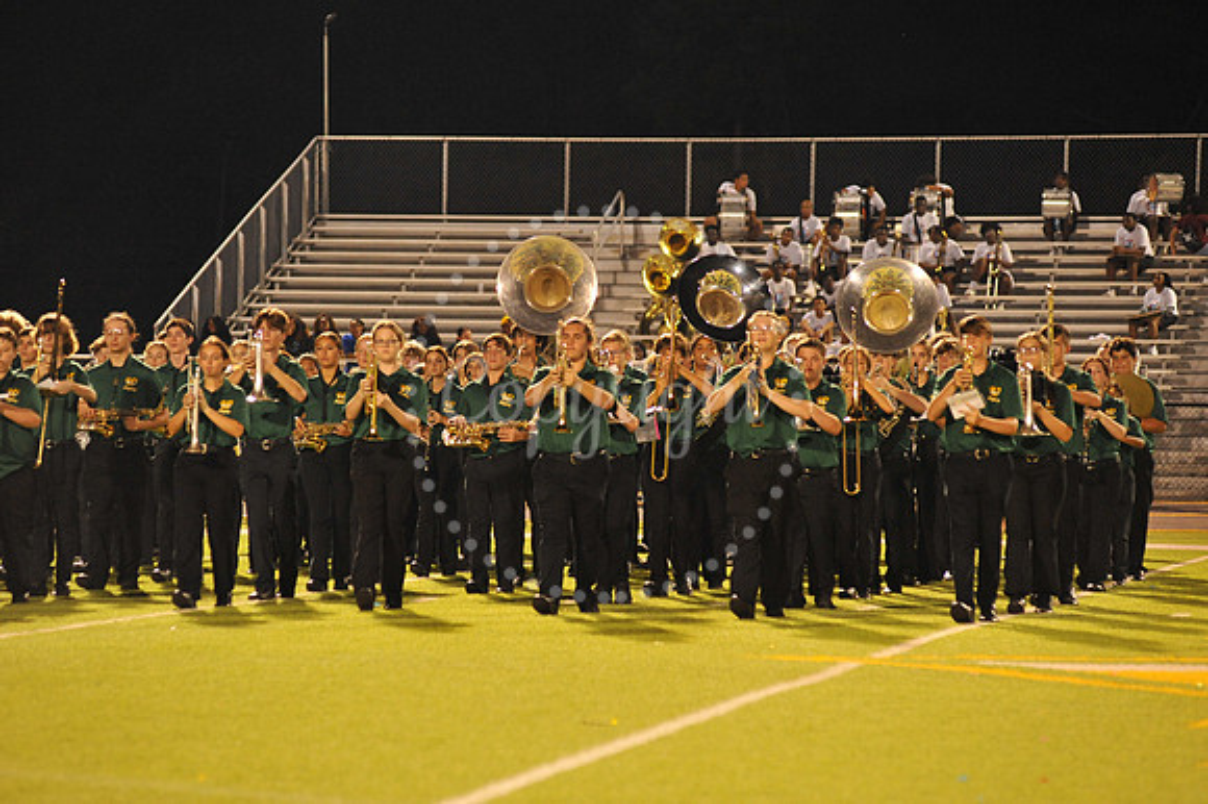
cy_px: 402
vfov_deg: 8.1
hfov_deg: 12.1
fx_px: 5701
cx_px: 604
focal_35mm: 170
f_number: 4
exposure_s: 1/160
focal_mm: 170
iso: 3200
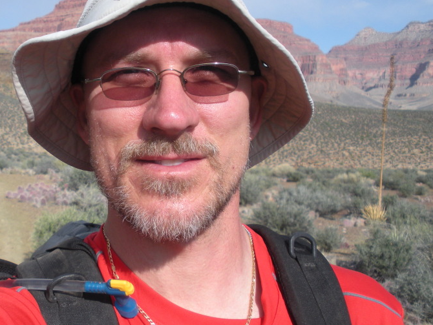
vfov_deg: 26.6
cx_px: 153
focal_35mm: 55
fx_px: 688
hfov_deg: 34.7
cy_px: 146
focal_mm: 6.3
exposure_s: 1/651
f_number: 3.5
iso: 64
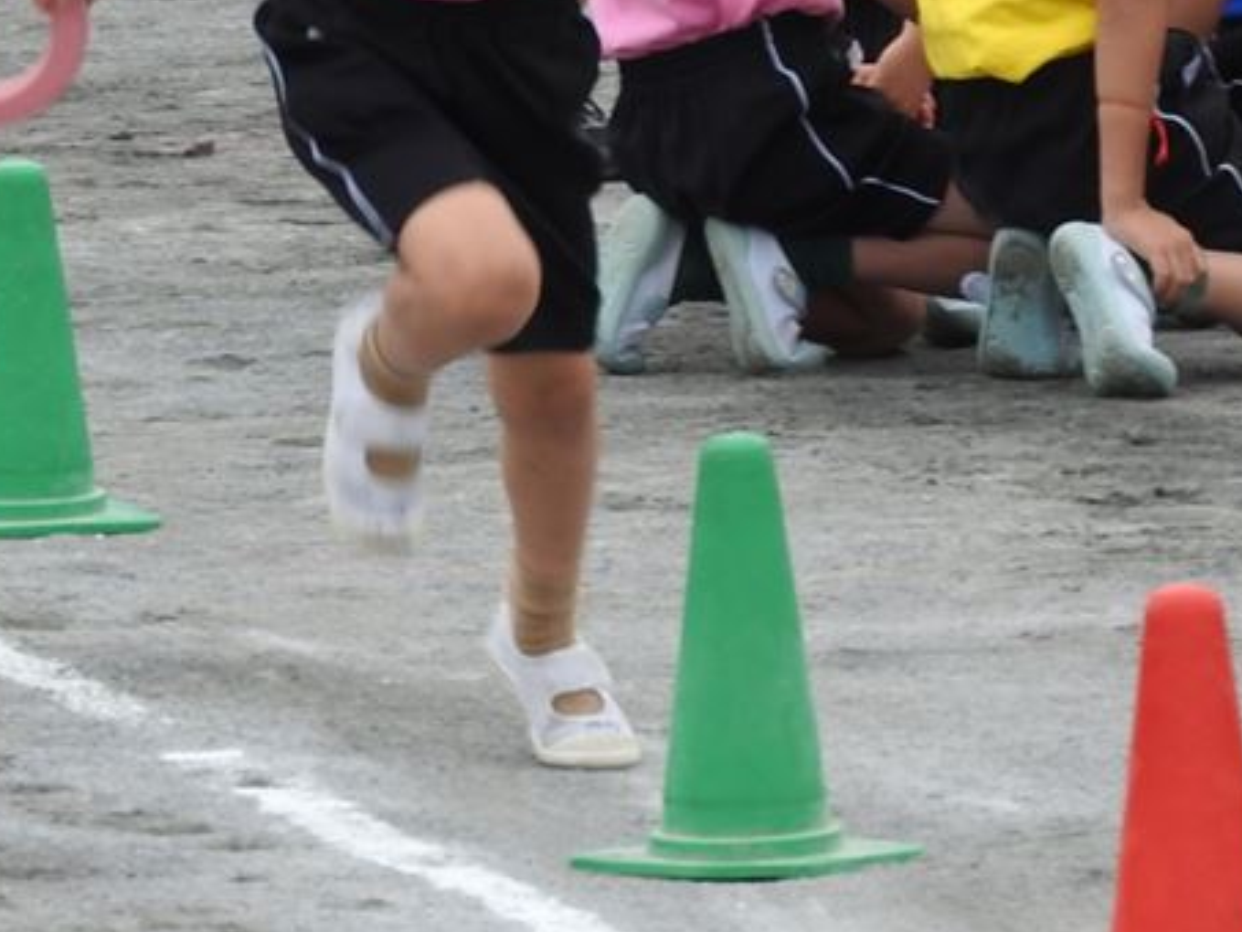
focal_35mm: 552
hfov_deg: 3.6
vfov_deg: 2.7
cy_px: -170
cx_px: 817
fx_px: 19811
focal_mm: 39.4
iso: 100
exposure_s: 1/200
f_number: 5.3
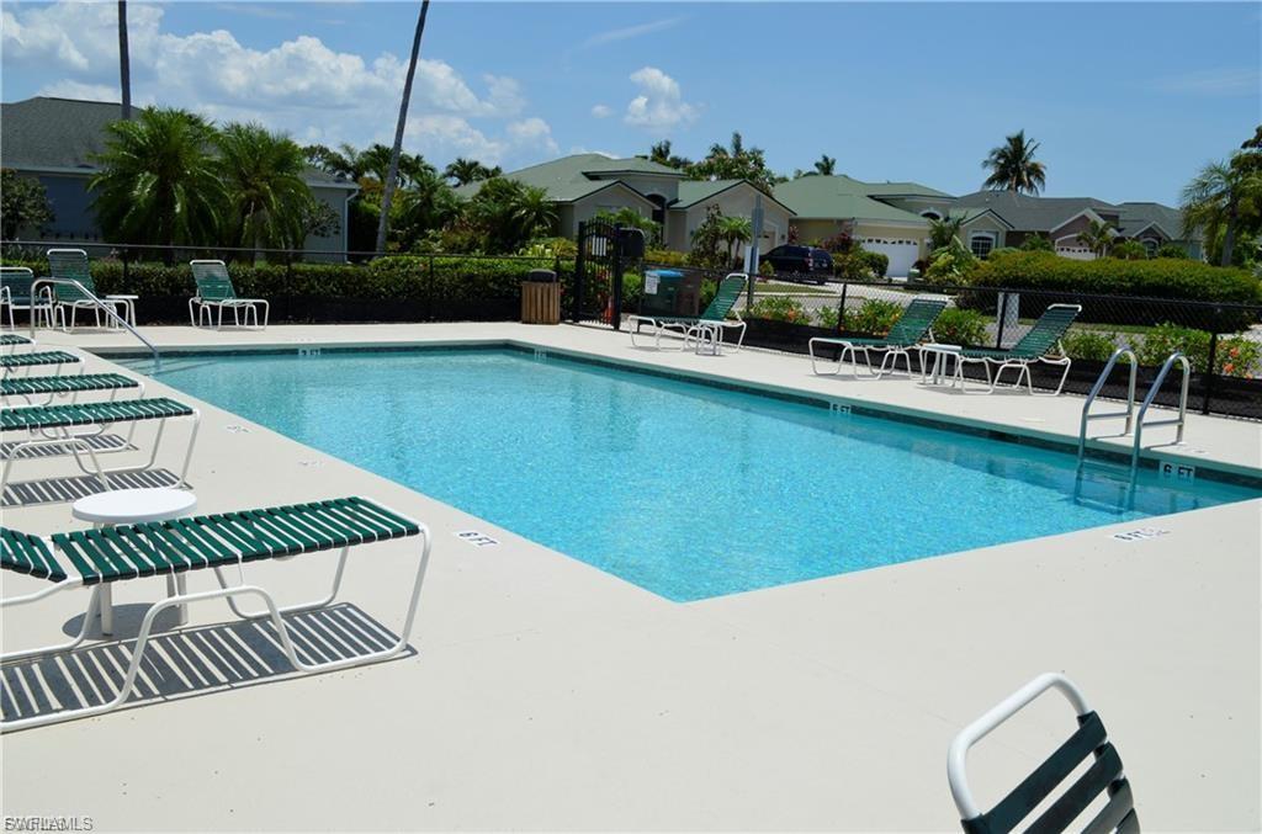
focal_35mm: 36
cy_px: 417
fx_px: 1259
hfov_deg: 53.3
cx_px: 631
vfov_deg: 36.7
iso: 100
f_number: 9
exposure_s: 1/320
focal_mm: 24
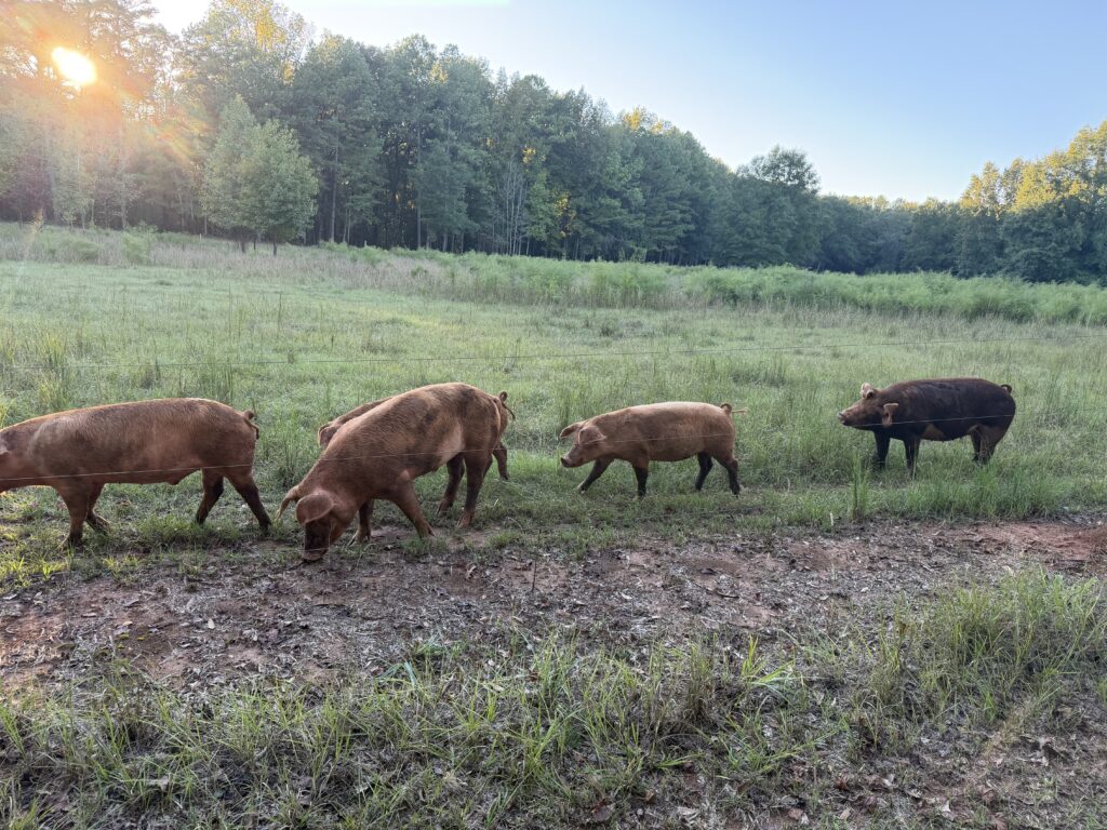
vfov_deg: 56.8
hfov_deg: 71.6
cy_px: 415
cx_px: 554
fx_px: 768
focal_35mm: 24
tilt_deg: -12.0
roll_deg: -5.2
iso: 80
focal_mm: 6.76
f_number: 1.78
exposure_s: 1/171
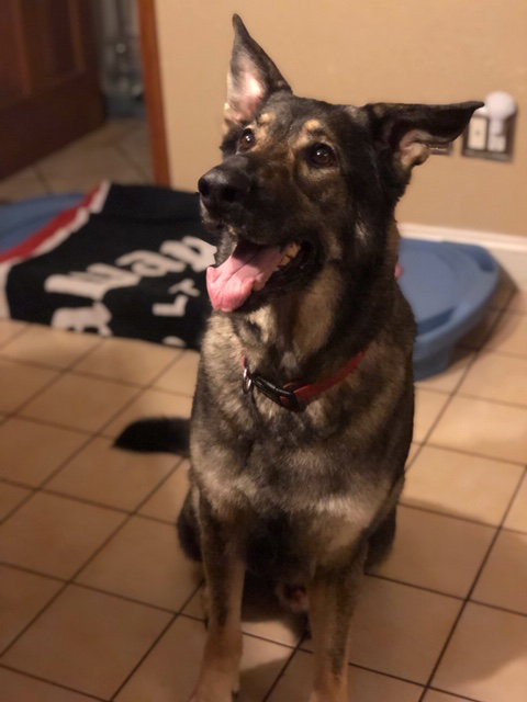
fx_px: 1157
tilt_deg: -25.7
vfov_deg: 33.8
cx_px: 264
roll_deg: +2.0
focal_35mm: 57
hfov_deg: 25.7
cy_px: 351
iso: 1250
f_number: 2.8
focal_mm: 6.6
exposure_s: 1/30
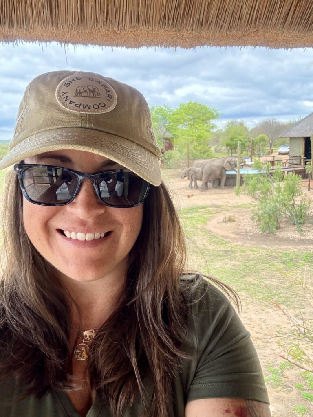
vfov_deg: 60.0
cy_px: 208
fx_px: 362
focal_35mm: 30
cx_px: 156
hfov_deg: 46.8
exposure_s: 1/174
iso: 80
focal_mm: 2.69
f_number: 1.9
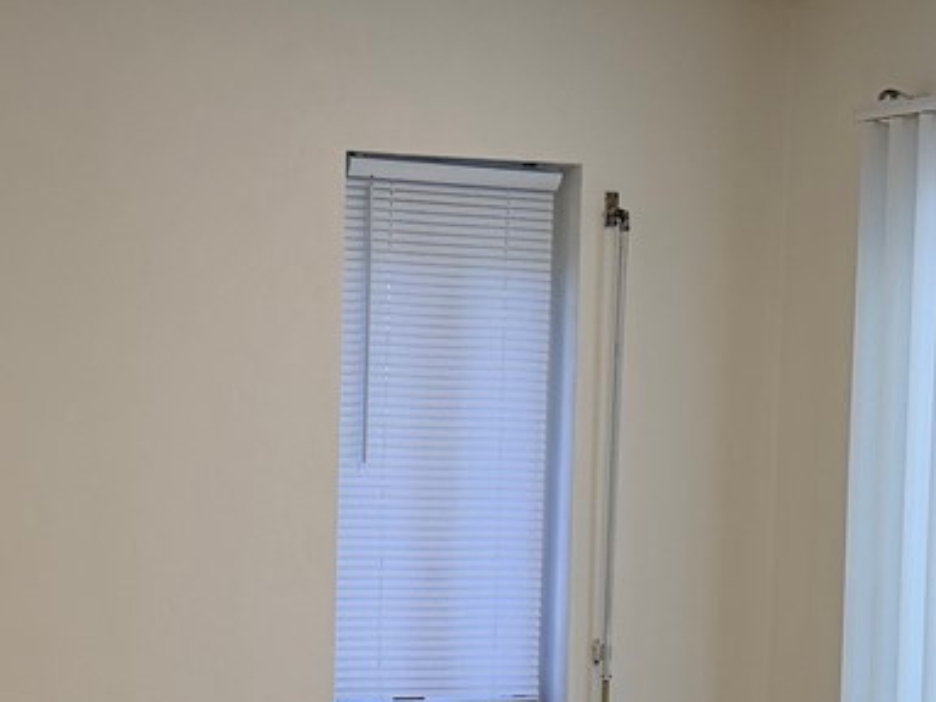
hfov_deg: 19.0
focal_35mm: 100
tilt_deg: -4.9
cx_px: -20
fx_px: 2704
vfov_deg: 14.6
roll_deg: -0.8
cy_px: 636
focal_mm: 6.76
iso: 160
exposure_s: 1/211
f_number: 1.78
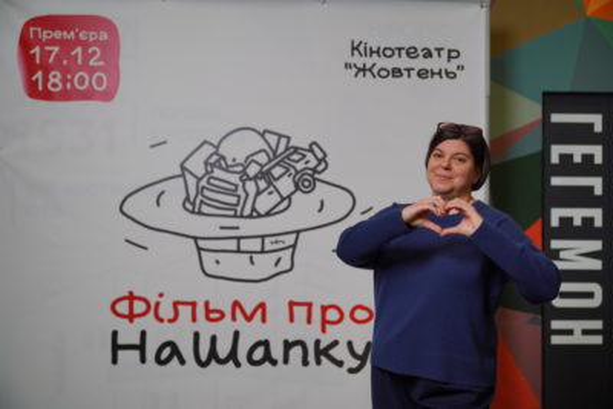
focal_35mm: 41
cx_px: 306
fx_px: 698
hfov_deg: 47.4
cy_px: 204
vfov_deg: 32.7
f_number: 2.8
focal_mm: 41
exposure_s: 1/500
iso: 1000
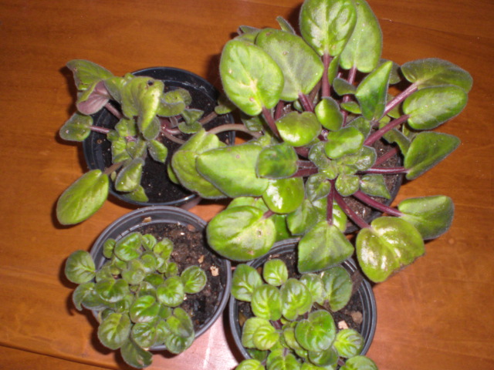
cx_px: 247
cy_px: 185
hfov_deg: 49.0
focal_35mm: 38
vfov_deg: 37.7
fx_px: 542
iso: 200
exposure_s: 1/60
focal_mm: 6.3
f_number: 3.1
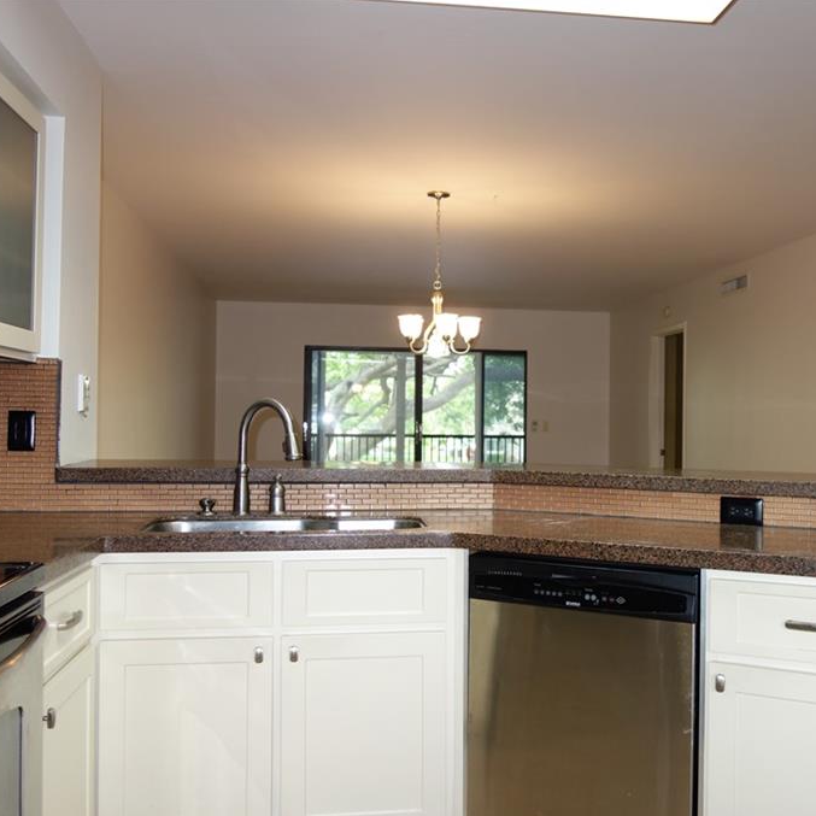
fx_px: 960
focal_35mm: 36
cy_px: 409
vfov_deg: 46.0
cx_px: 485
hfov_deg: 45.8
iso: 125
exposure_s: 1/80
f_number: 1.8
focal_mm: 10.4
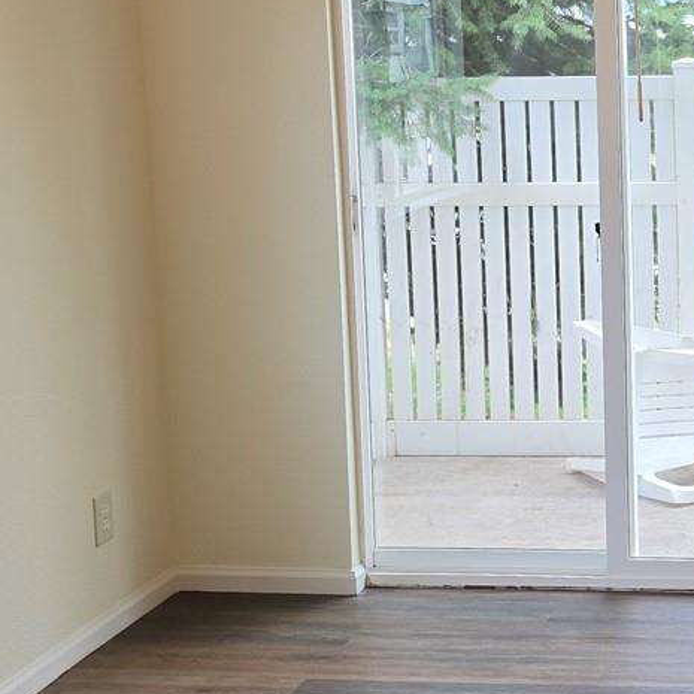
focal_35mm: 70
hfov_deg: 22.8
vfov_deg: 24.4
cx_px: 812
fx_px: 1588
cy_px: 187
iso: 20
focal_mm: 6.5
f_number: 1.4
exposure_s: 1/120
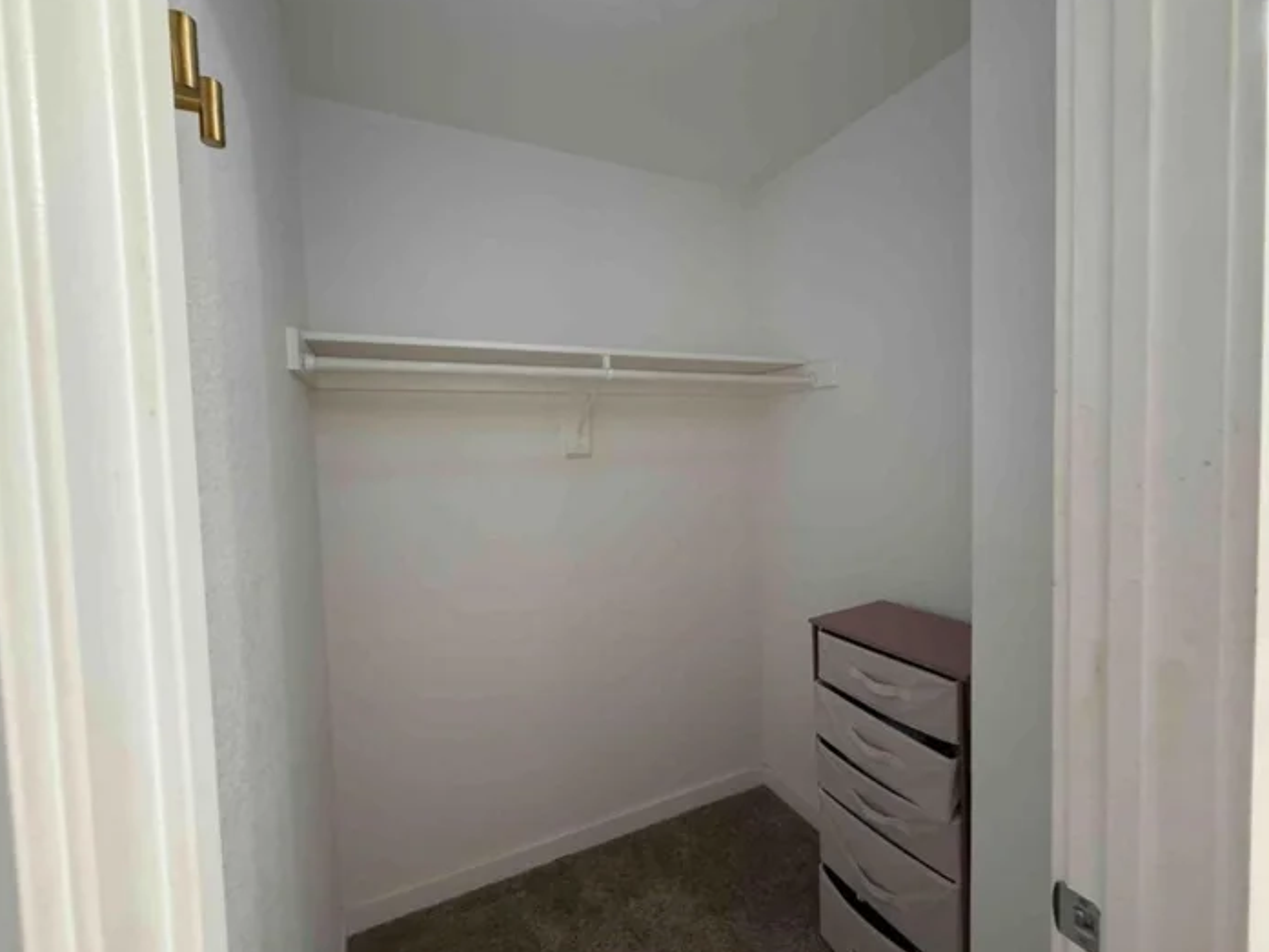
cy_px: 468
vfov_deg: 81.8
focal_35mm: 15
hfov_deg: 98.2
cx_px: 645
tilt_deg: -2.8
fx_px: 550
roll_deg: +1.5
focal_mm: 2.22
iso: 400
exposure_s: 1/60
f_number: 2.2
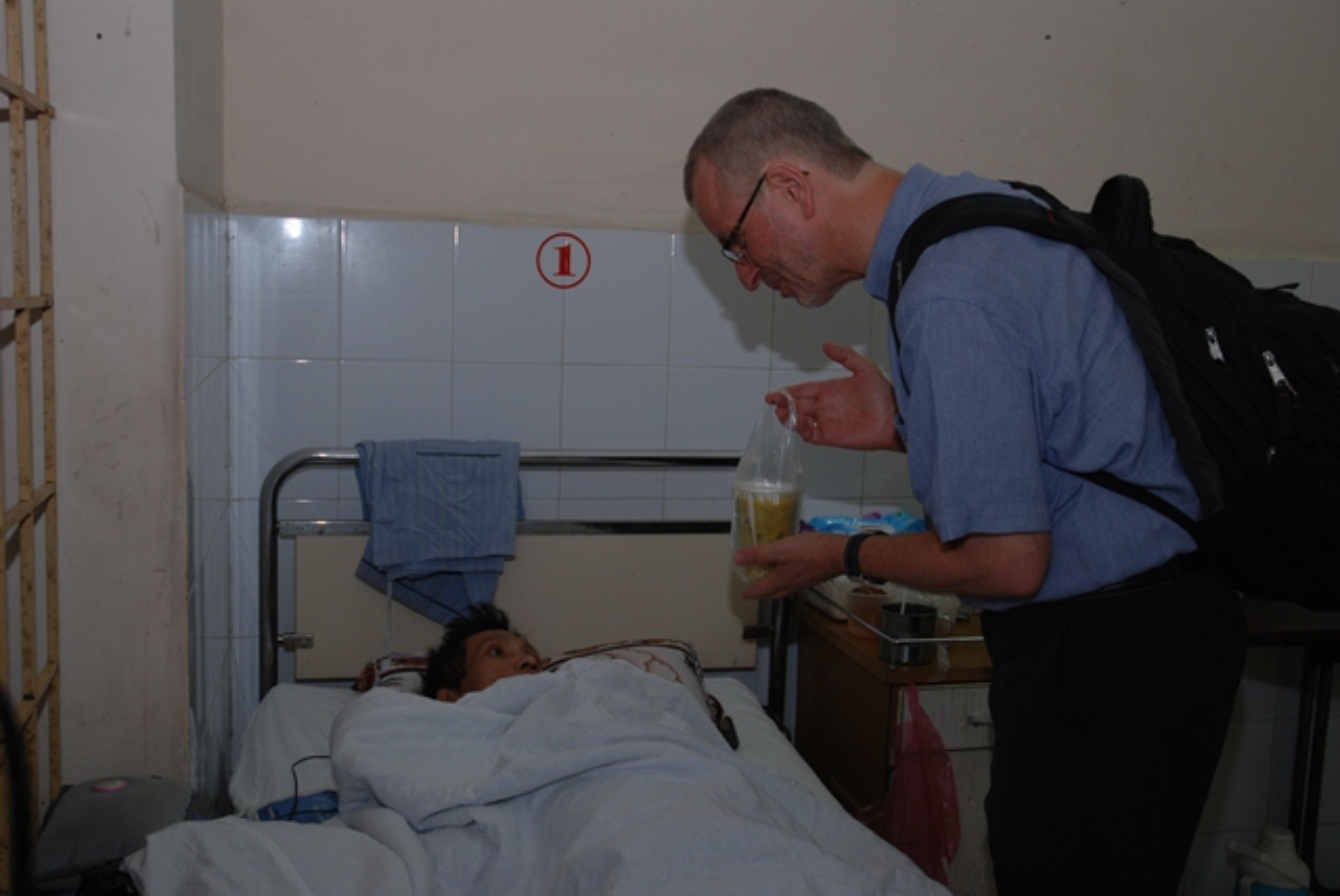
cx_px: 670
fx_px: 1397
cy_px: 448
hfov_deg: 51.2
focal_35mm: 38
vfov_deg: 35.6
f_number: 4
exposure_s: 1/60
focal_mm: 25
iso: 200
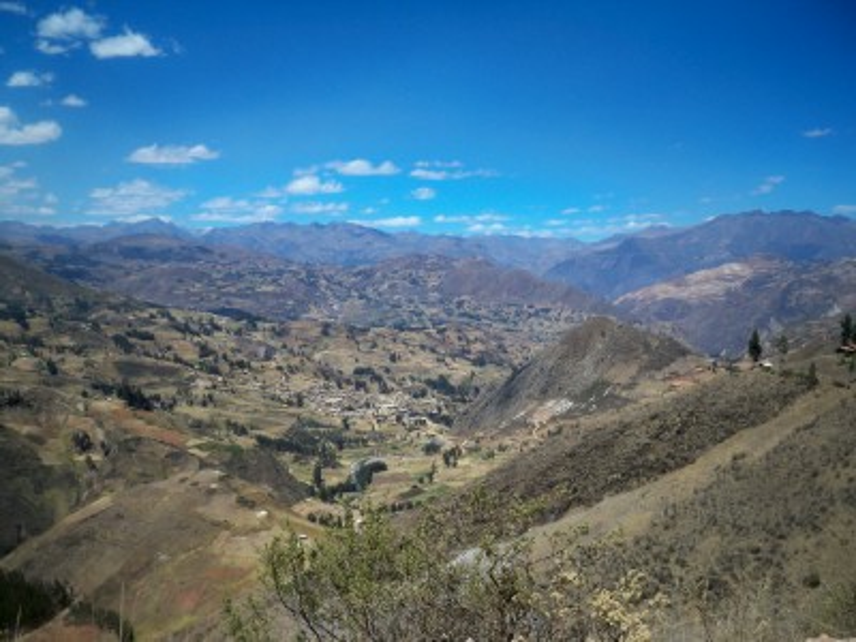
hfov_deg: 52.6
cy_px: 321
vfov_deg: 40.7
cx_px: 428
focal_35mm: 35
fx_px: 865
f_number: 4.7
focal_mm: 6.3
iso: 64
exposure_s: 1/500
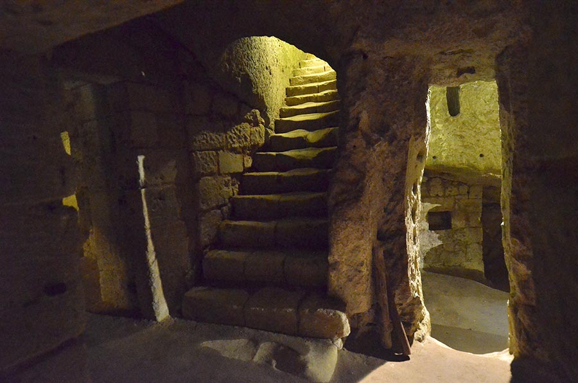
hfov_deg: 81.3
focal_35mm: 21
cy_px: 192
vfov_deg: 59.3
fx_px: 336
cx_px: 289
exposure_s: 1/10
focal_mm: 14
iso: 6400
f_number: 4.8
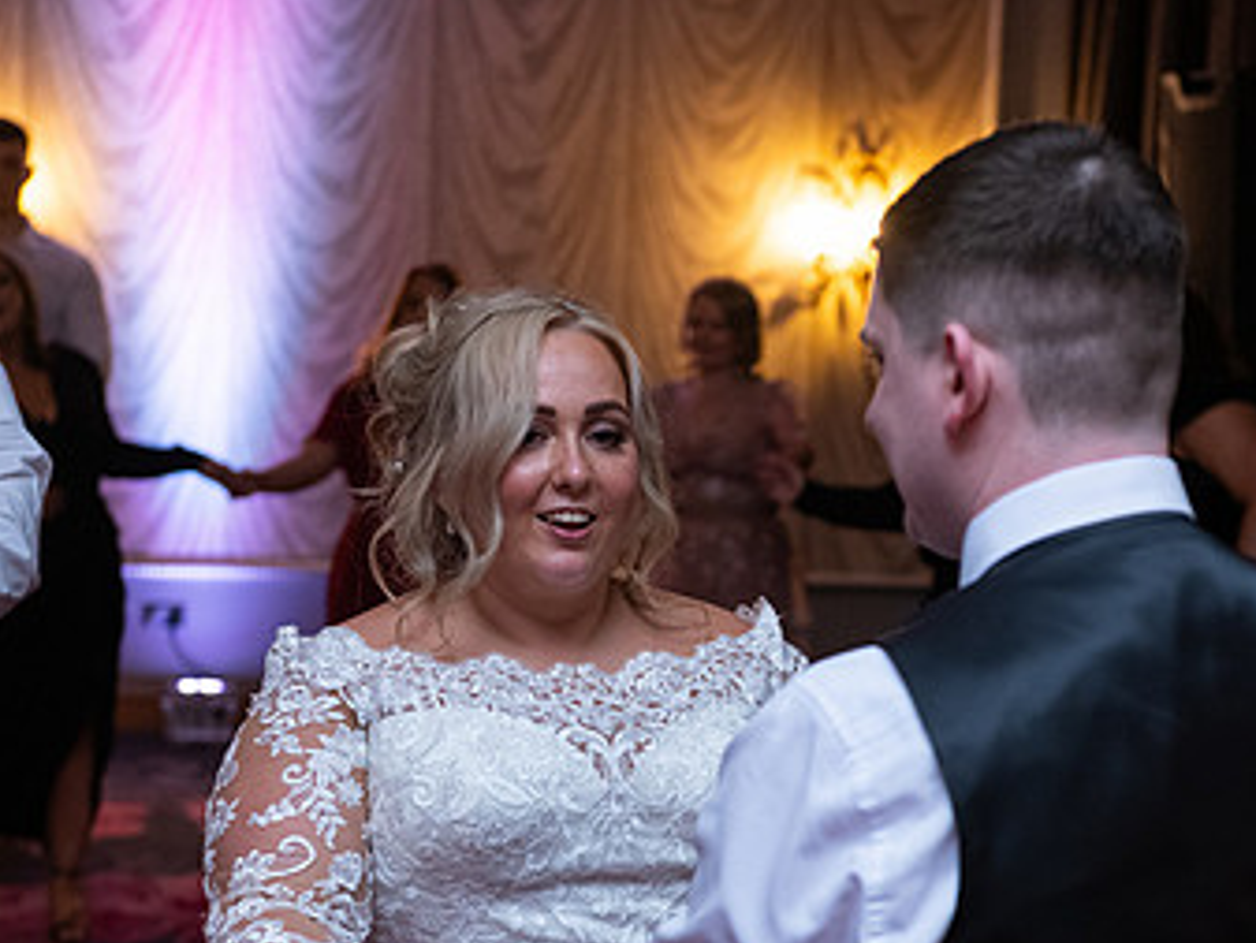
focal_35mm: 91
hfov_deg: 21.5
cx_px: 682
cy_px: 718
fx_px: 3303
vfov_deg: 16.2
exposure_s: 1/160
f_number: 3.5
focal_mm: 55
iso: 1250
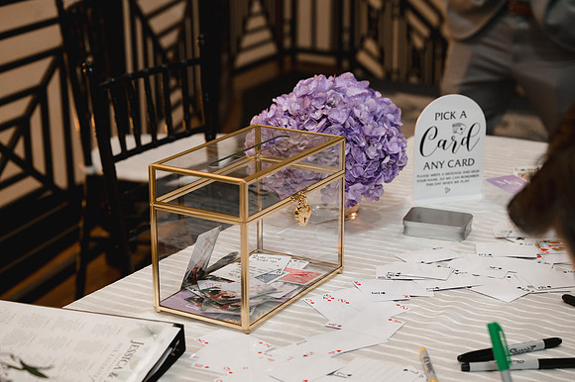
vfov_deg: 18.9
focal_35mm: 72
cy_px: 191
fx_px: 1150
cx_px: 288
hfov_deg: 28.1
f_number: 5
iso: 800
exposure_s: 1/125
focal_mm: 70
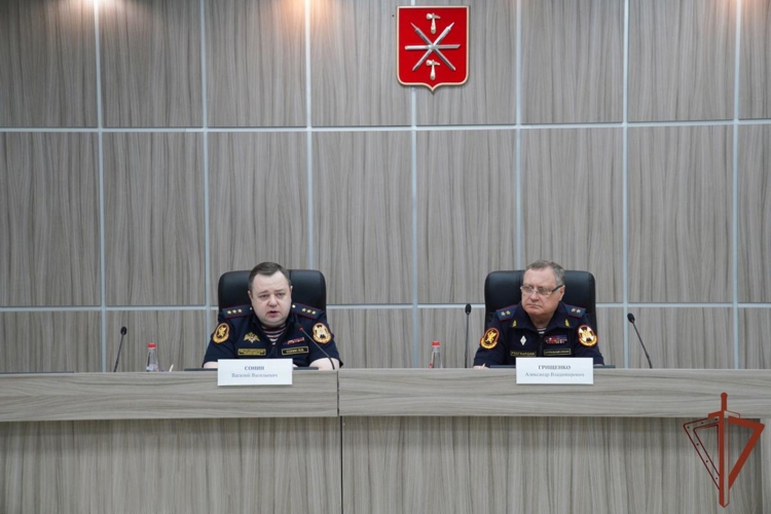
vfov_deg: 19.5
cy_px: 257
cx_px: 386
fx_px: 1499
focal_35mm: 70
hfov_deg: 28.8
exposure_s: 1/125
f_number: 4.5
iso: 1000
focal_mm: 70
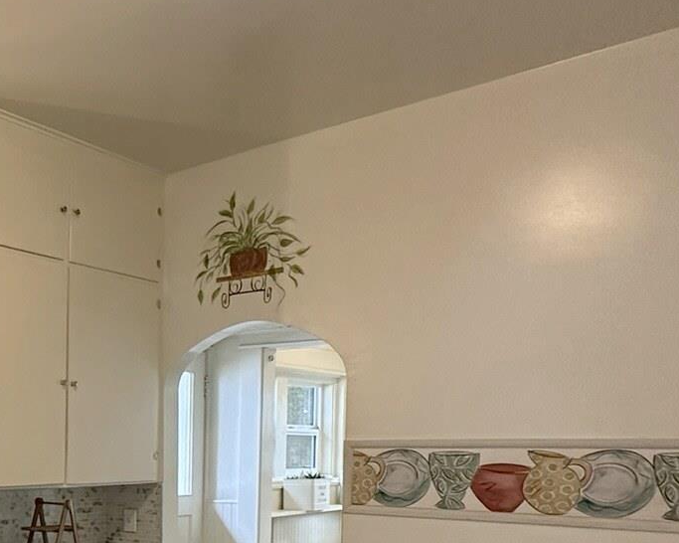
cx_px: -169
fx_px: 824
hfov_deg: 34.2
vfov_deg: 34.3
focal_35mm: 41
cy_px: 496
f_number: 2.2
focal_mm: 2.22
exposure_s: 1/120
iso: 250
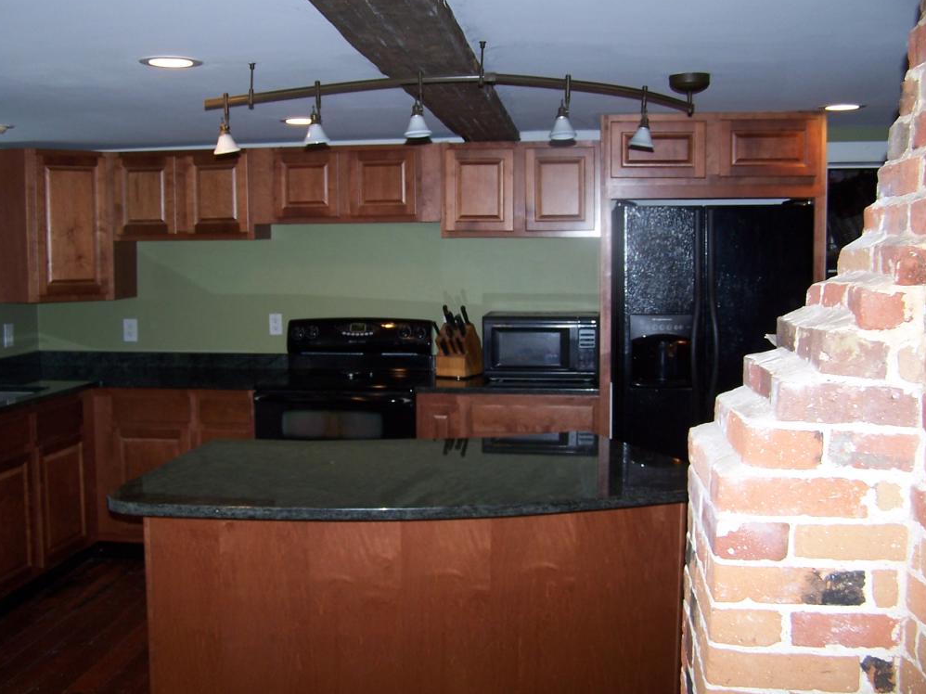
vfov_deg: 36.8
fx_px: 1043
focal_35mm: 39
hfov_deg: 47.9
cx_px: 455
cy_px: 345
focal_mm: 6.3
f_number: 2.8
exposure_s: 1/60
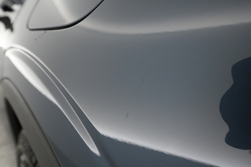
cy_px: 84
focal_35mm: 28
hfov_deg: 65.5
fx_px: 195
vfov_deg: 46.4
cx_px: 126
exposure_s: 1/80
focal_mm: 28
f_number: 5.6
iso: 4000
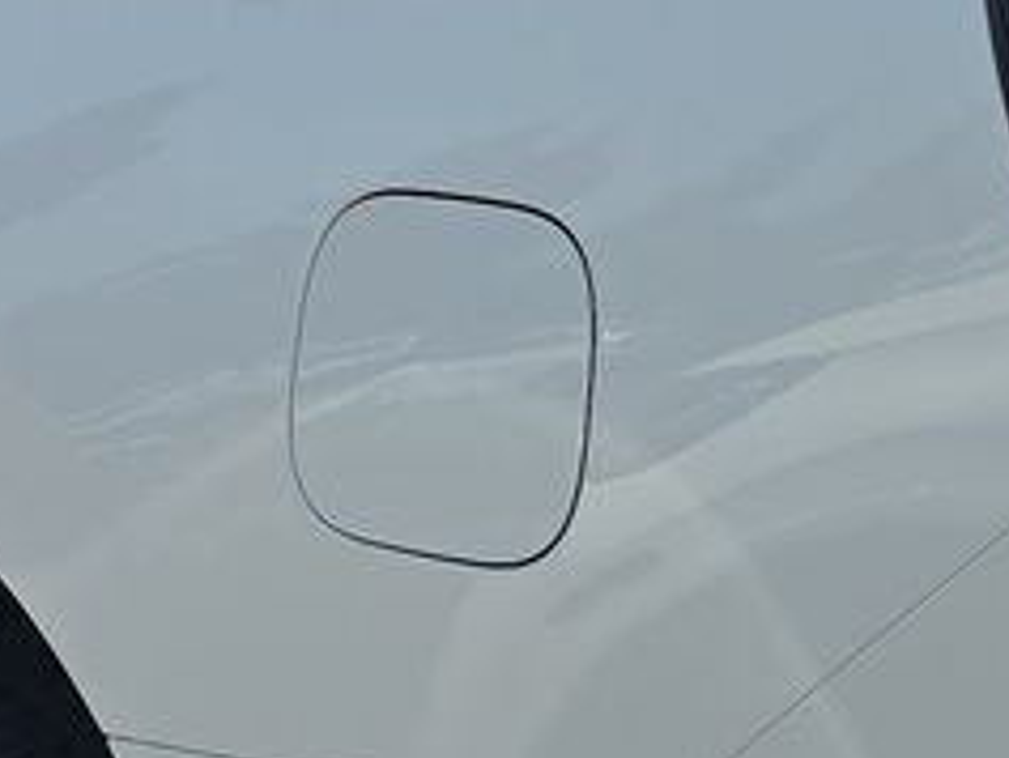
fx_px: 4520
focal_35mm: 155
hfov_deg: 12.7
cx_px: 511
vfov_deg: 9.6
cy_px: 268
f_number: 1.4
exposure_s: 1/861
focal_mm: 6.5
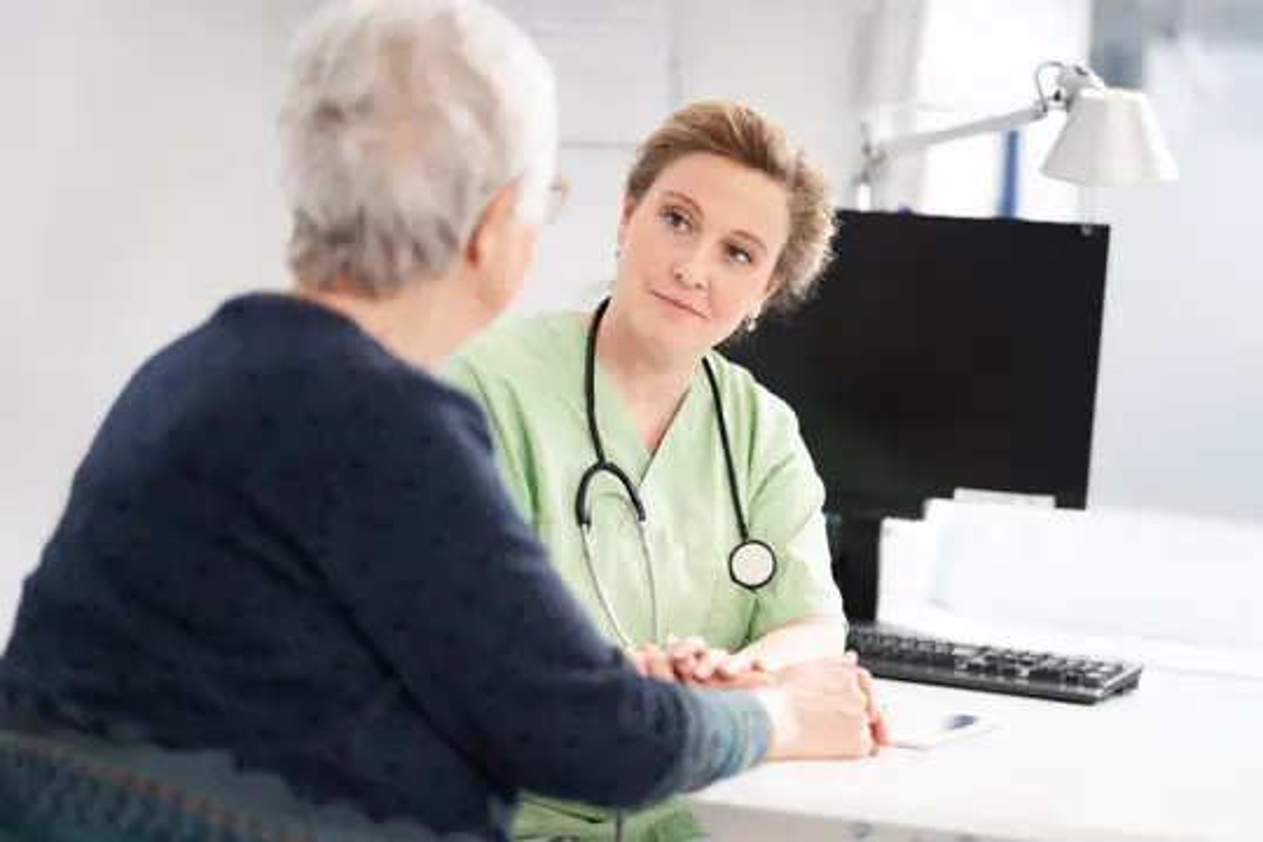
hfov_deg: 23.9
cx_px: 632
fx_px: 2982
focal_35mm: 85
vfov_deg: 16.1
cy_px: 421
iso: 125
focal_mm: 85
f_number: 1.8
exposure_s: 1/200
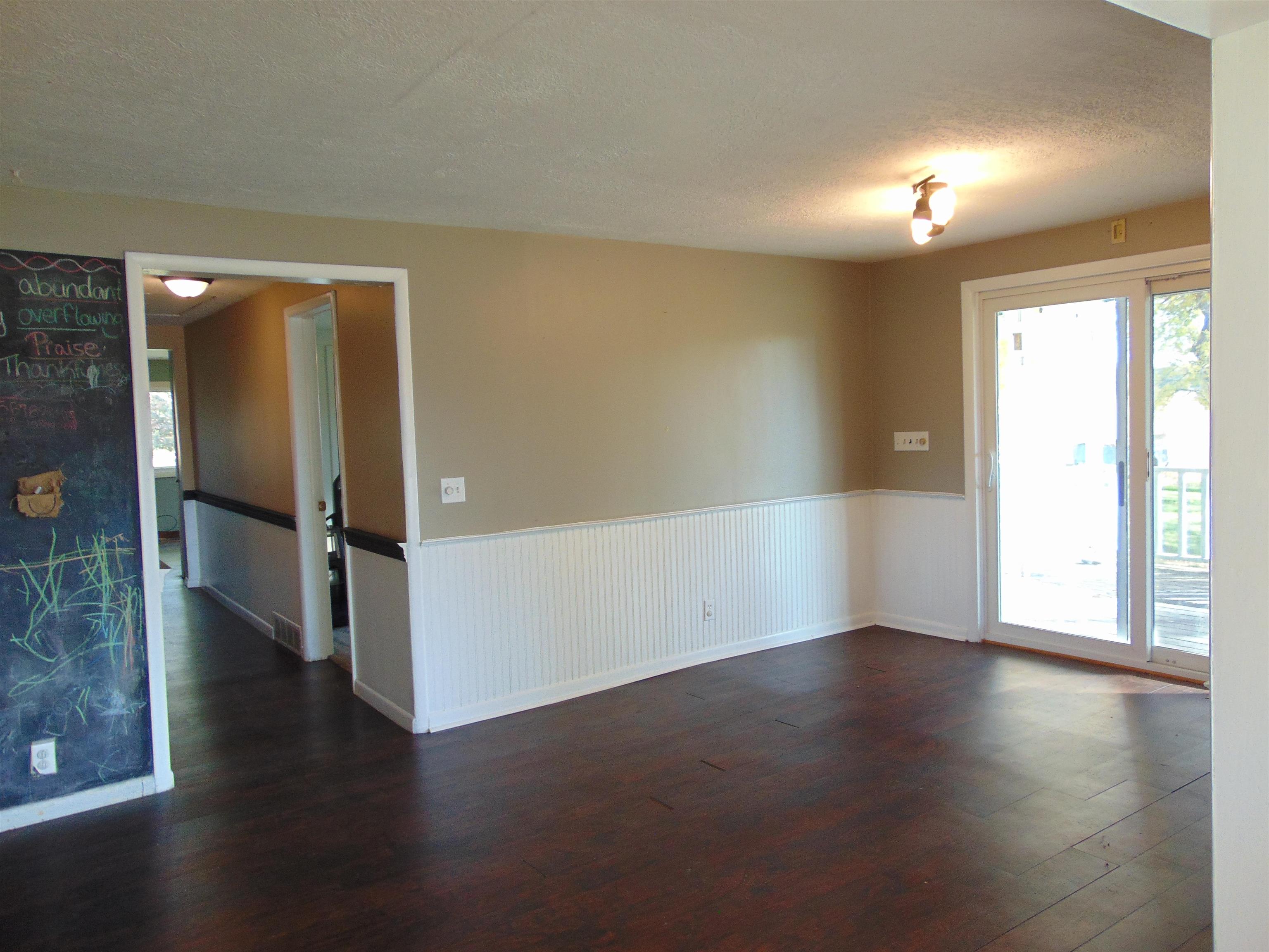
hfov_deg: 69.4
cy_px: 476
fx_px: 916
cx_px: 634
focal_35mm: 25
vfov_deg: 54.9
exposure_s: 1/30
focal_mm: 4.5
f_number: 3
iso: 100
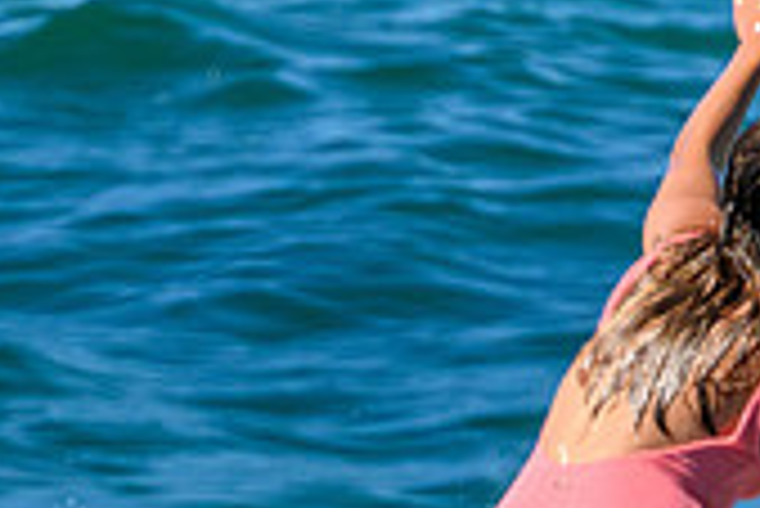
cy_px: 922
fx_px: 79613
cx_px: 549
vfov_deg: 0.4
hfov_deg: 0.5
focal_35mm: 3768
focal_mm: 800
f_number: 11
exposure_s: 1/2000
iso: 1000
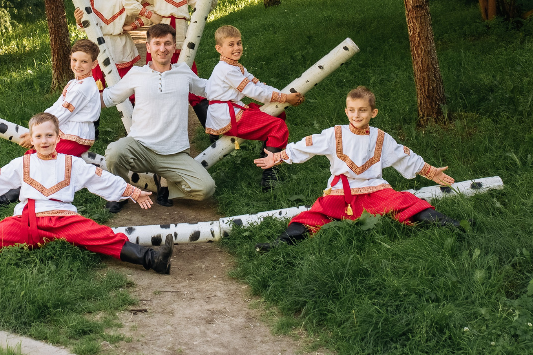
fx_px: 977
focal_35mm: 66
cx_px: 159
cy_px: 41
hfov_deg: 30.2
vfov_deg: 20.2
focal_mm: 35
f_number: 6.3
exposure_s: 1/160
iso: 800
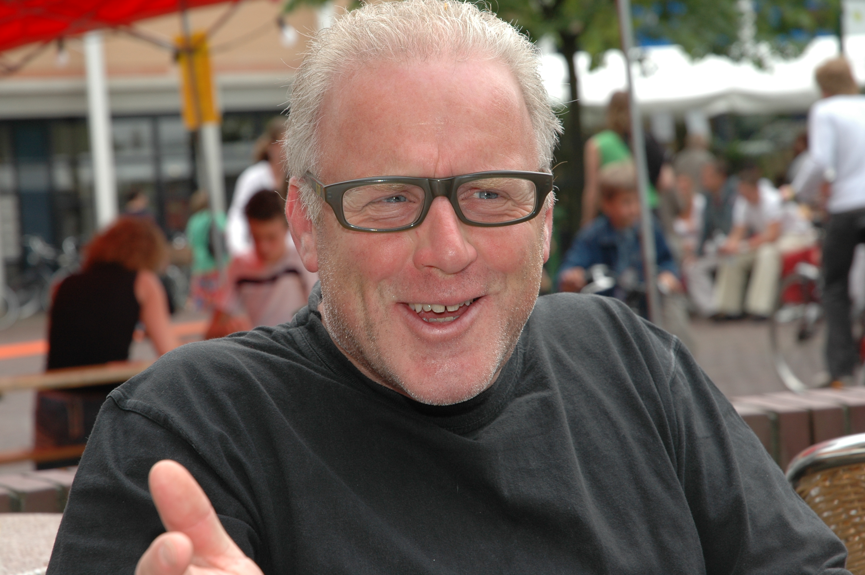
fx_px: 2521
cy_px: 288
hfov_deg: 19.5
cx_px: 432
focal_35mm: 105
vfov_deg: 13.0
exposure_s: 1/200
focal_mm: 70
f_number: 7.1
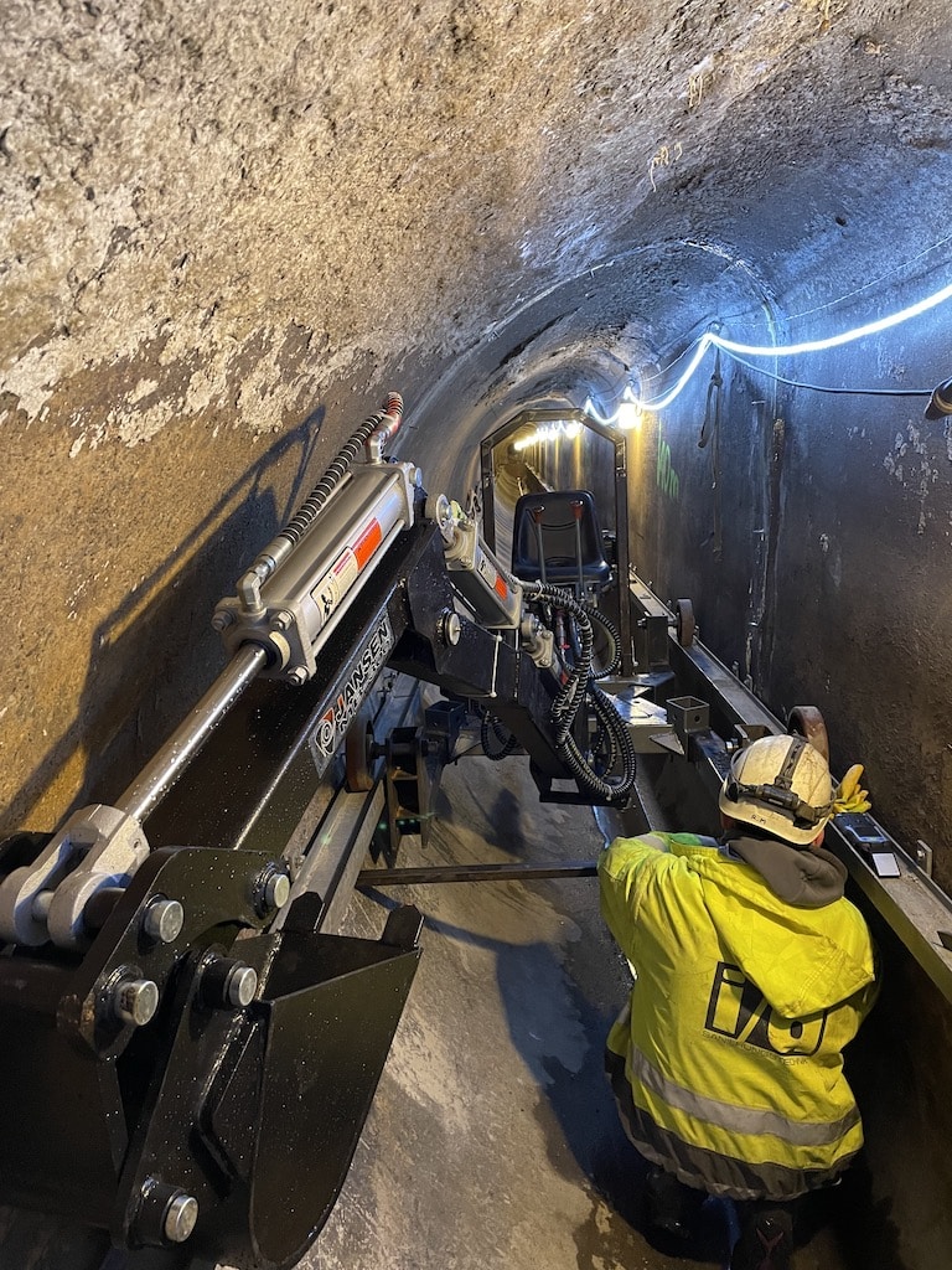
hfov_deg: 53.1
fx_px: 953
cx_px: 476
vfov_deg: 67.3
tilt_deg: -10.1
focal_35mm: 26
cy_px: 635
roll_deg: +2.8
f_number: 1.6
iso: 500
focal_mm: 4.2
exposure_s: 1/33
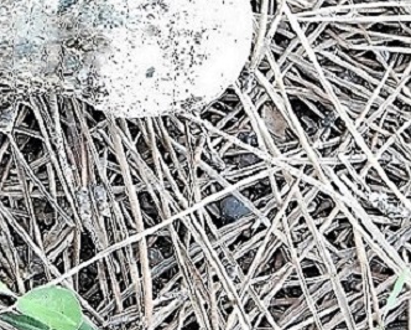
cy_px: 42
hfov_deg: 15.0
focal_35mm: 126
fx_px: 1534
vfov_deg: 12.2
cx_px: 14
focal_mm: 11.7
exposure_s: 1/20
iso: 400
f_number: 4.2
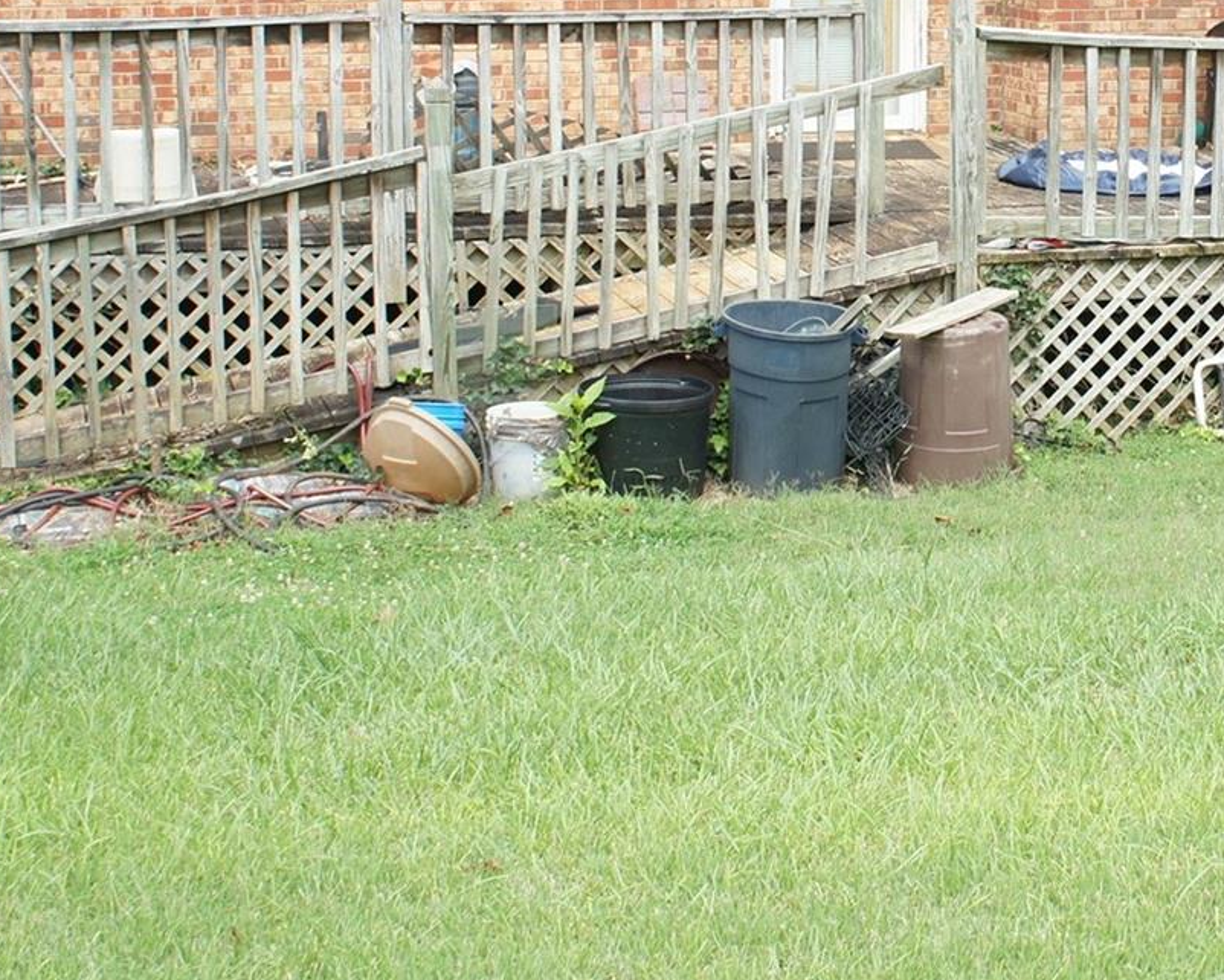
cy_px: 89
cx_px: 1105
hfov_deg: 26.9
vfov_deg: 21.9
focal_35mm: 68
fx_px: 2471
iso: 200
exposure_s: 1/100
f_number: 6.3
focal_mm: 19
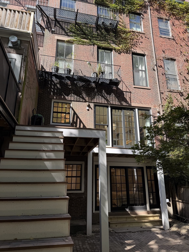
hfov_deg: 56.8
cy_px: 126
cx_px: 94
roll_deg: -0.9
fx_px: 175
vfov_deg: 71.6
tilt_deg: +16.4
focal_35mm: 24
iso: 80
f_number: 1.78
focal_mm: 6.76
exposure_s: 1/788
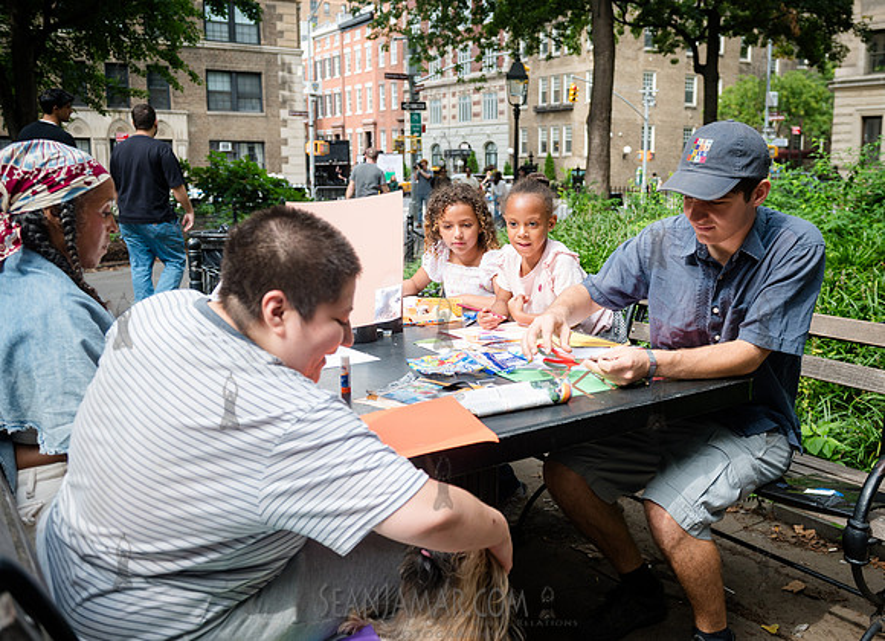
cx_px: 524
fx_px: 827
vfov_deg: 42.3
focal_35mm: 33
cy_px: 300
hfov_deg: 55.9
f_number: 4
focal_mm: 28
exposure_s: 1/500
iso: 400
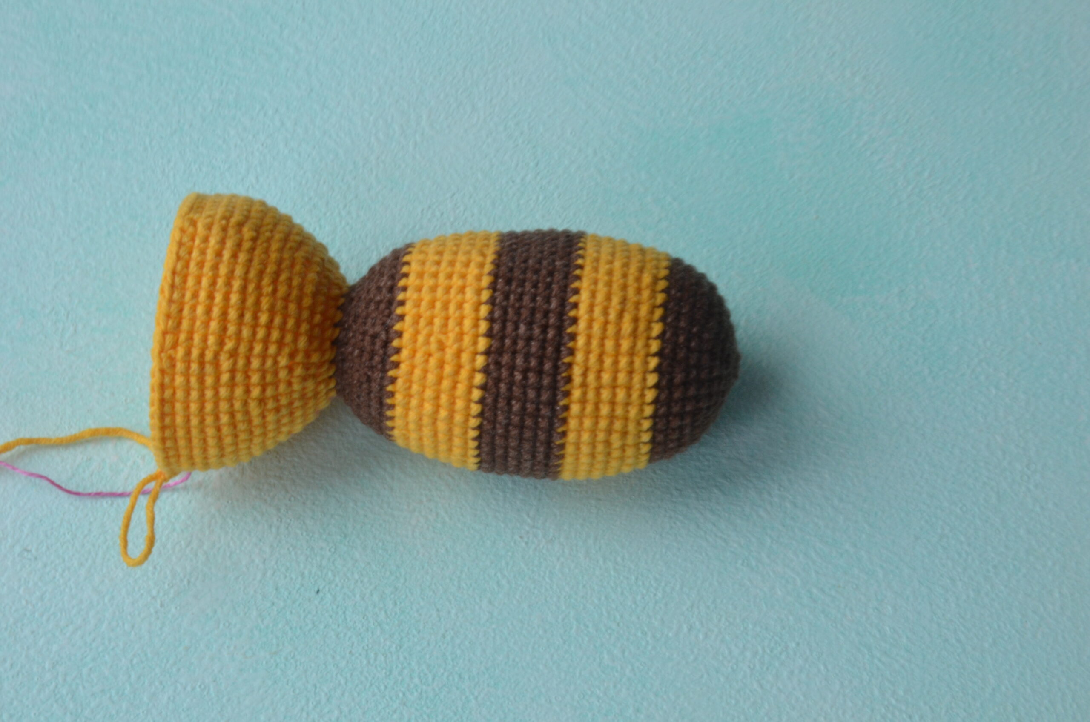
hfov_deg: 26.0
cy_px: 361
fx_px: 2357
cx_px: 545
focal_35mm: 78
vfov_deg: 17.4
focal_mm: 52
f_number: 32
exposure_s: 1/4
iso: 640
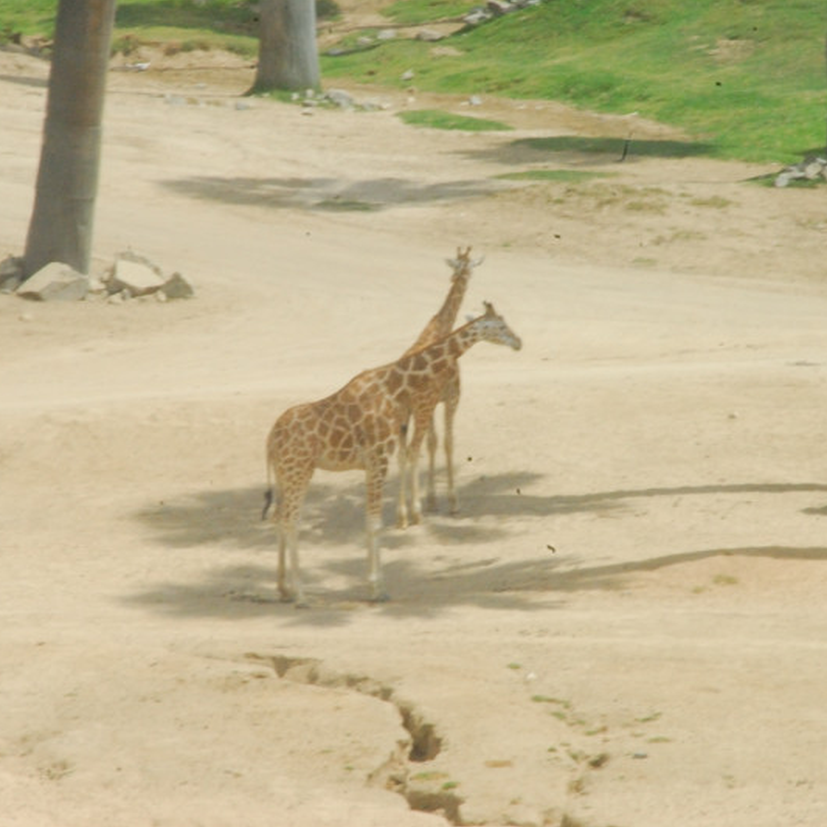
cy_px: 414
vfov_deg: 3.0
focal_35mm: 575
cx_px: 399
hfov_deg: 3.0
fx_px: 15542
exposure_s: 1/90
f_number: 45
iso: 1600
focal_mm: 300
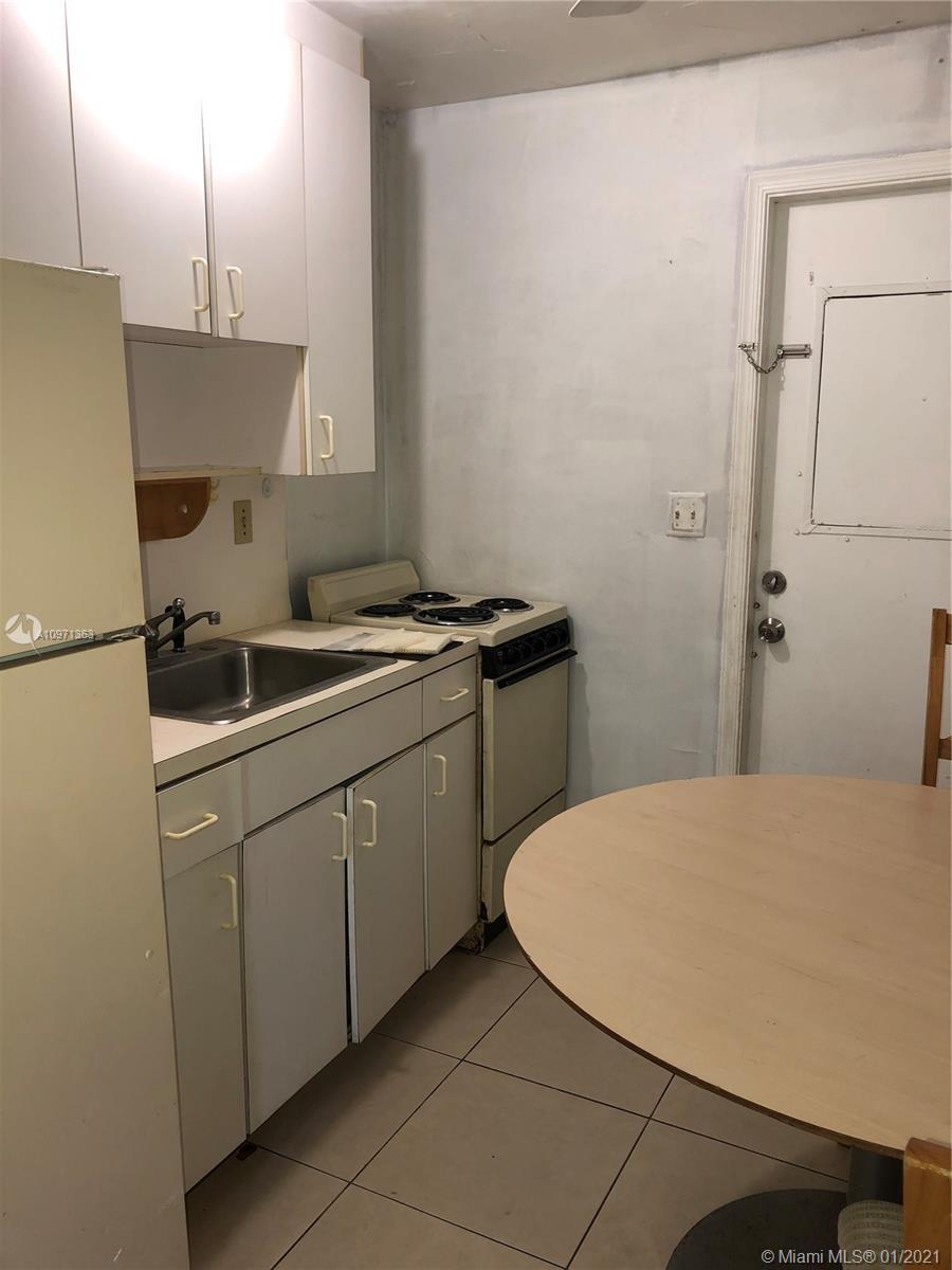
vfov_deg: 63.4
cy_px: 635
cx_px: 476
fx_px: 1027
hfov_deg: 49.7
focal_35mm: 28
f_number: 1.8
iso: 32
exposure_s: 1/16
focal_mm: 3.99
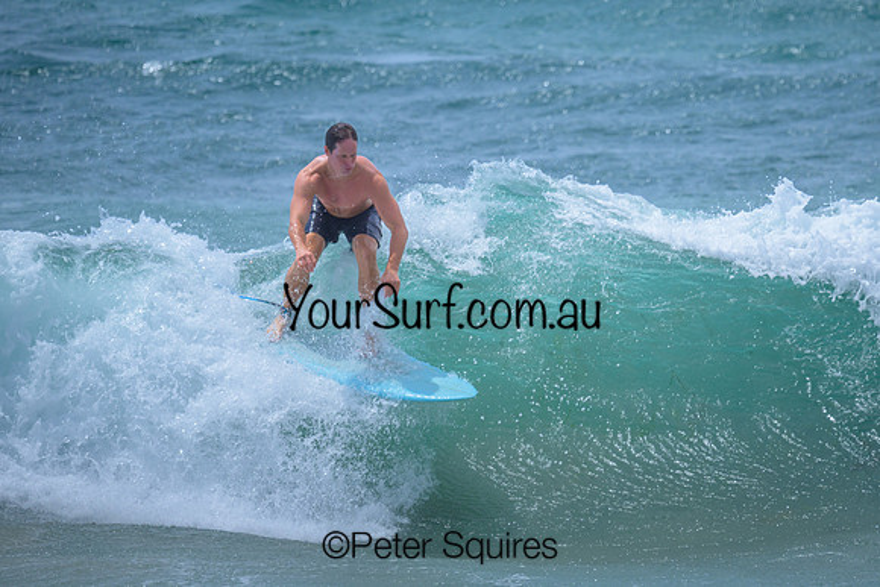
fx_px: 26904
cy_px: 243
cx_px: 523
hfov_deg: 1.9
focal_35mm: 1100
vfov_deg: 1.3
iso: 320
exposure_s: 1/3200
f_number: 6.3
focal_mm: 800
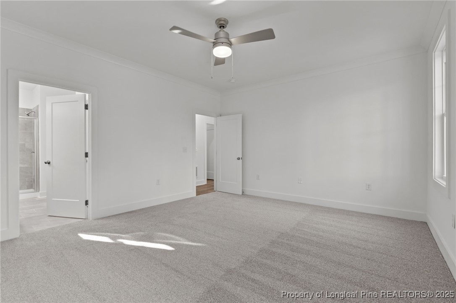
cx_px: 228
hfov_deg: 96.8
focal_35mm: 16
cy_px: 152
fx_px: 203
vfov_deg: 73.7
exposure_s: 1/2.5
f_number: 8
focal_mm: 16
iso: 400
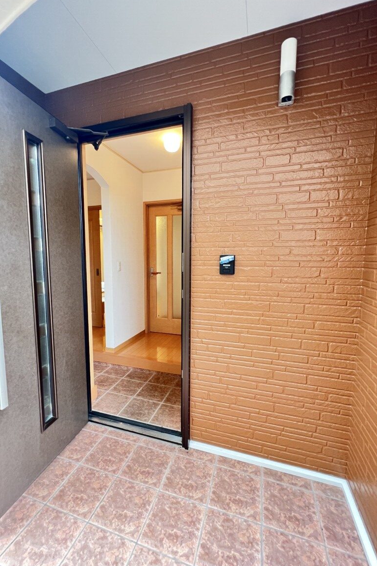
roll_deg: +1.4
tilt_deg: -5.0
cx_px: 172
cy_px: 284
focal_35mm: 15
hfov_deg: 77.1
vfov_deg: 100.4
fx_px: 236
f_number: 1.8
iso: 250
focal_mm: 1.57
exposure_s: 1/60
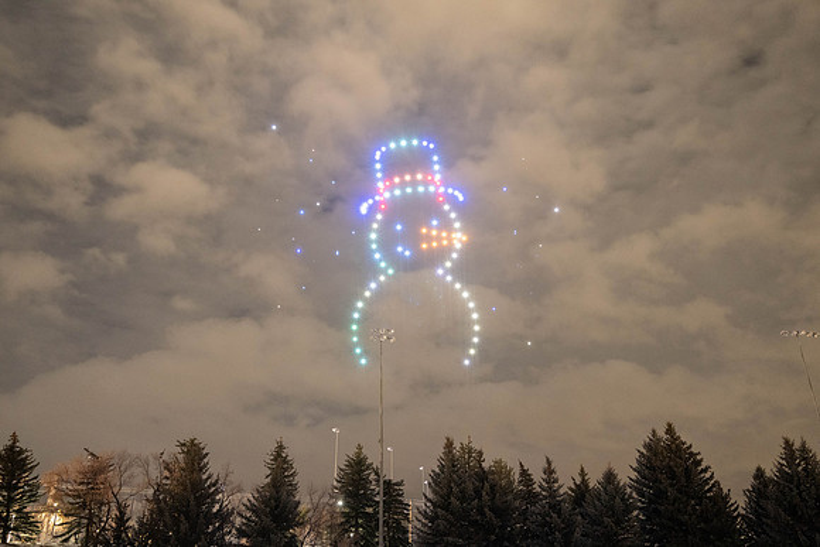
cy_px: 274
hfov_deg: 61.9
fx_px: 683
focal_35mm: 30
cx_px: 410
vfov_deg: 43.6
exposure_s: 1.6
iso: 4000
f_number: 4
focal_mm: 30
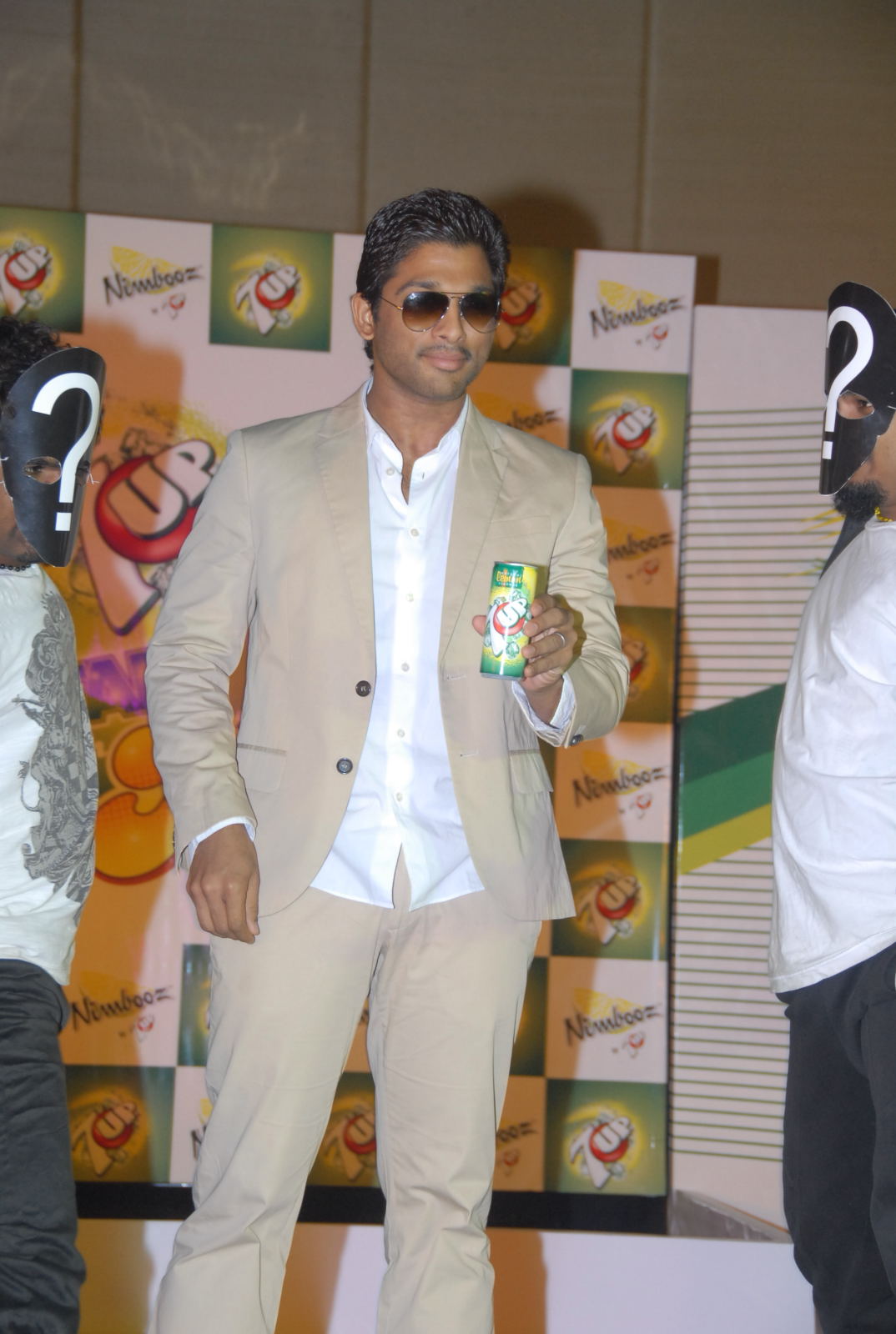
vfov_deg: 21.9
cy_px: 667
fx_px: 3455
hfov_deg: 14.8
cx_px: 448
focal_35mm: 93
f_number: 5.6
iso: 500
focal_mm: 62
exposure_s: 1/100
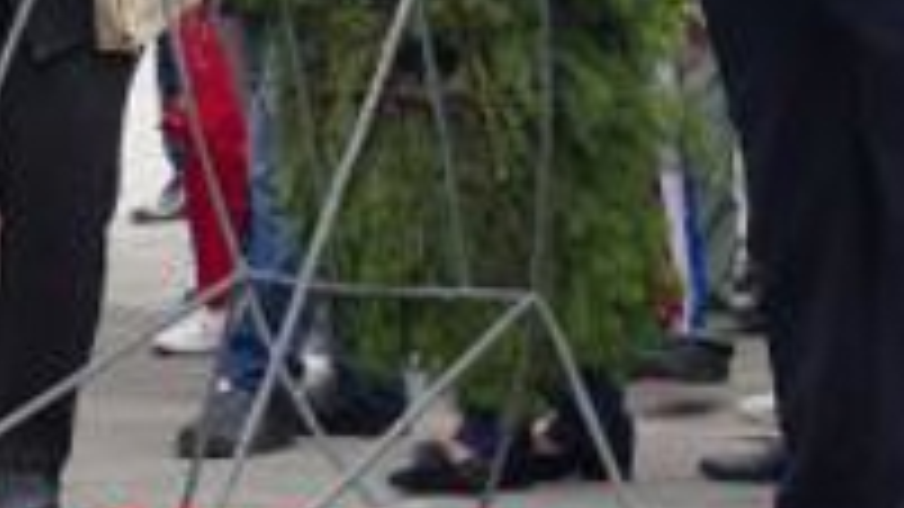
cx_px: 684
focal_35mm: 149
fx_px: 3571
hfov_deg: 14.4
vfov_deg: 8.0
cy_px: -207
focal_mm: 13.7
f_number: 3.1
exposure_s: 1/320
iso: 125
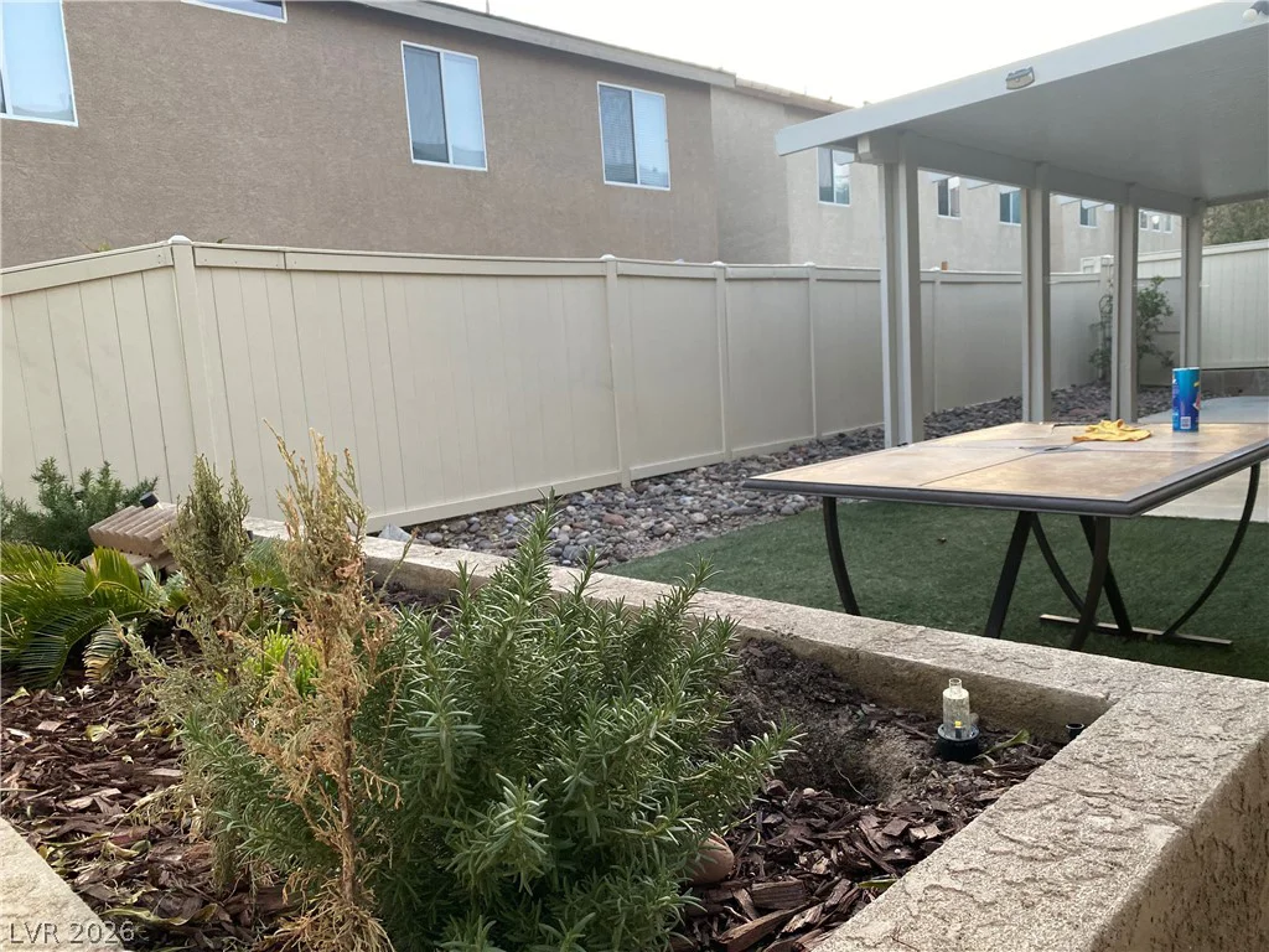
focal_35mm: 26
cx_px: 634
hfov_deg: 67.3
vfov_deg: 53.1
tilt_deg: -9.2
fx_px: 953
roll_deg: +3.2
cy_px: 476
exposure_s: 1/111
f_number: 1.8
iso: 125
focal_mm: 4.25
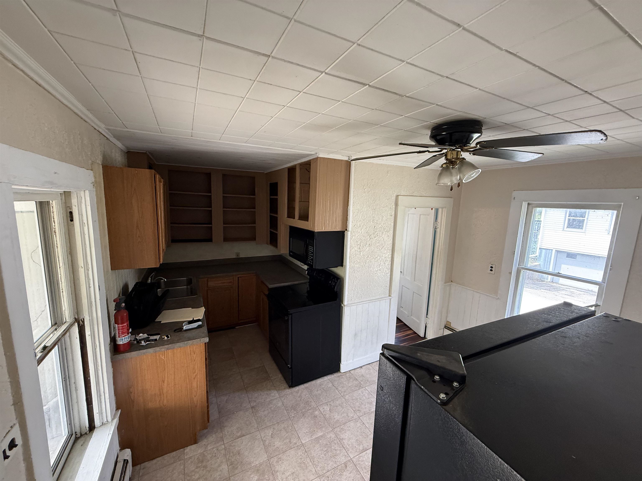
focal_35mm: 14
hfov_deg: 102.1
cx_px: 321
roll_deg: -2.2
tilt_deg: -8.4
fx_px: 260
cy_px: 240
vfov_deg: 85.7
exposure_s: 1/120
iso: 320
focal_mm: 2.22
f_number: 2.2
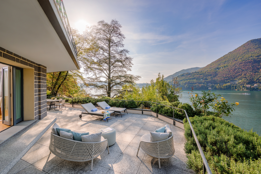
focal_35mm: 14
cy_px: 87
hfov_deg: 102.3
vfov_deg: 79.2
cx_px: 130
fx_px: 105
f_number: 9
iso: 64
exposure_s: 1/100
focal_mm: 14.5
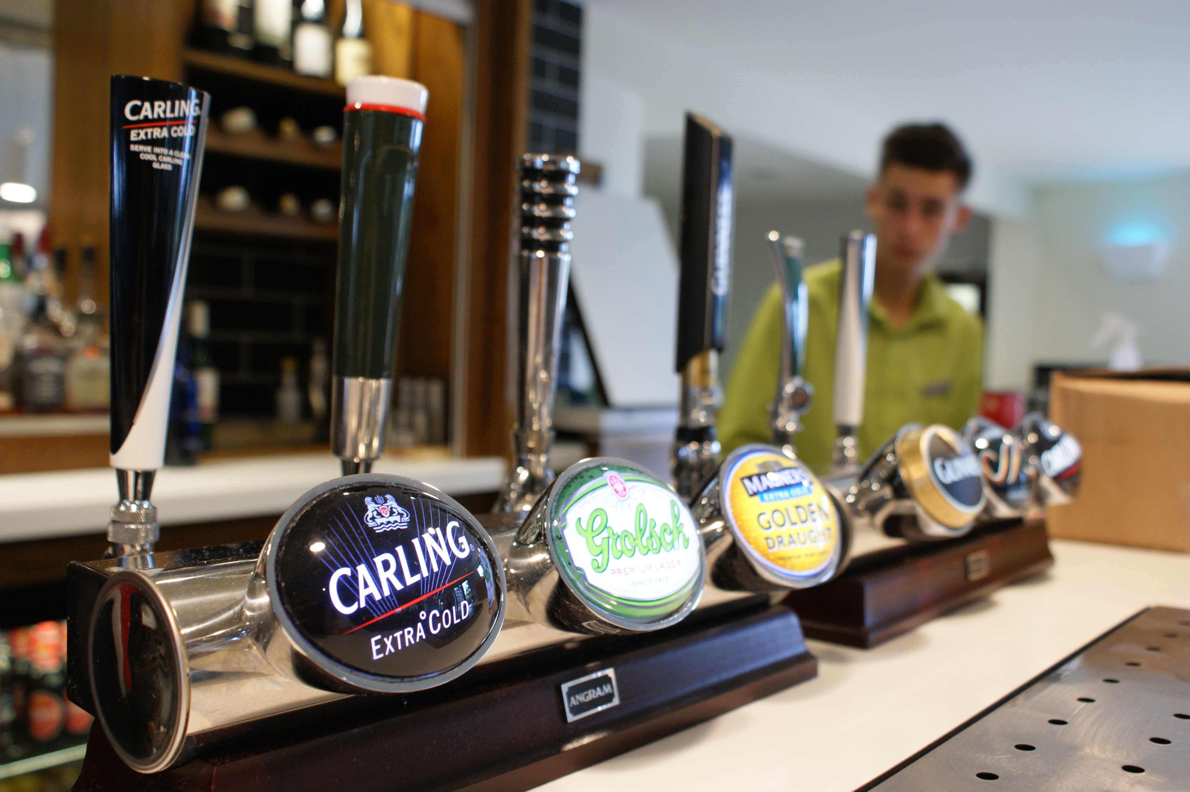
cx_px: 595
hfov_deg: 57.3
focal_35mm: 33
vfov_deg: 39.9
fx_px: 1090
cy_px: 396
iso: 320
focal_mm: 22
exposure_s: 1/40
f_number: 4
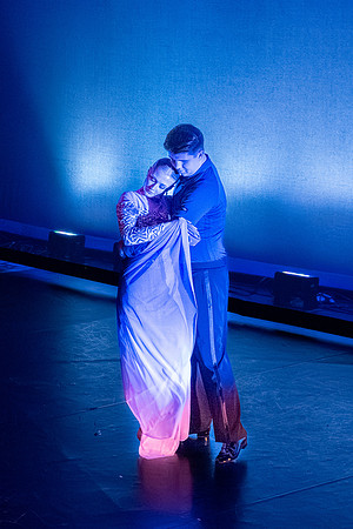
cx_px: 16
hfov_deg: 10.6
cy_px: 201
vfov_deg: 15.9
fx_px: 1894
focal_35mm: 129
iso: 8000
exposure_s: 1/200
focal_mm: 47
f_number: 2.8
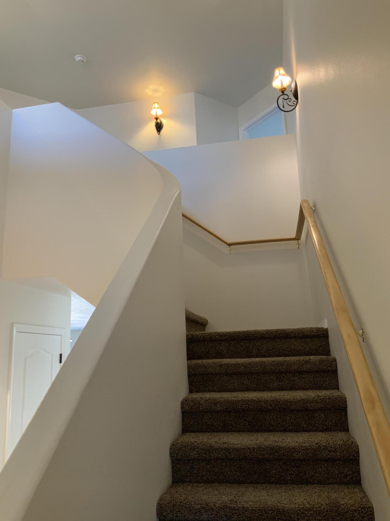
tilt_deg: +14.0
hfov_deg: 48.2
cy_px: 260
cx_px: 195
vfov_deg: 61.7
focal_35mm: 29
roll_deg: +2.2
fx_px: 436
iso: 200
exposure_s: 1/60
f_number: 1.8
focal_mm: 3
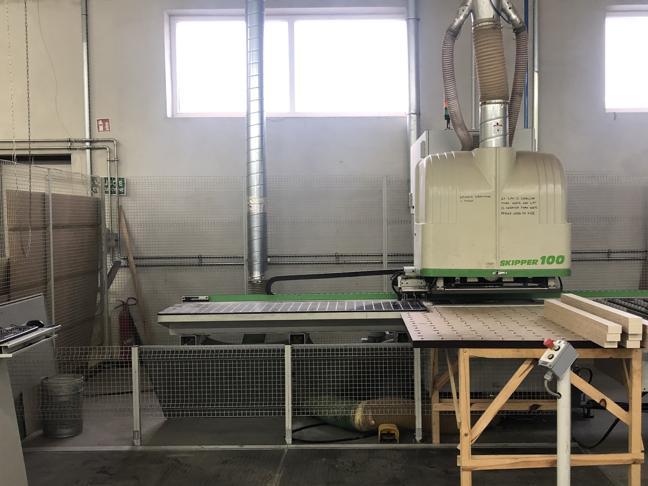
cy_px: 264
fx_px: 767
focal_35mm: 41
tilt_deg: -2.7
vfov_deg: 35.1
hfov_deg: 45.7
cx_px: 346
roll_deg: +0.4
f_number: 1.8
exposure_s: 1/17
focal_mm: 3.99
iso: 40
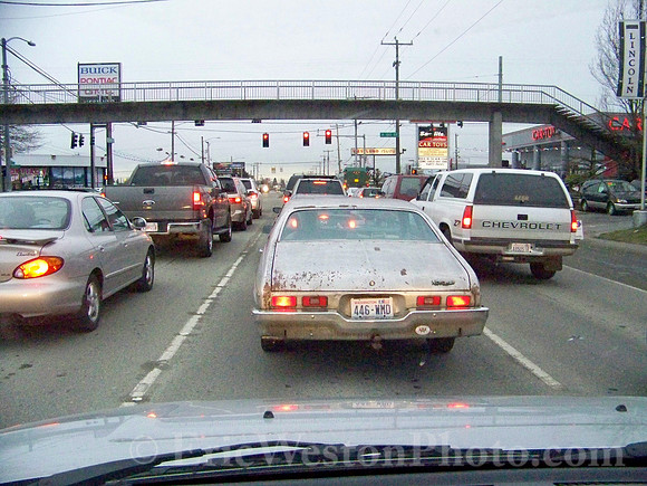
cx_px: 324
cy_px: 243
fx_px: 673
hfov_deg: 51.4
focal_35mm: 36
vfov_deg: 39.7
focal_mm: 5.85
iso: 800
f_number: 2.8
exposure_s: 1/500
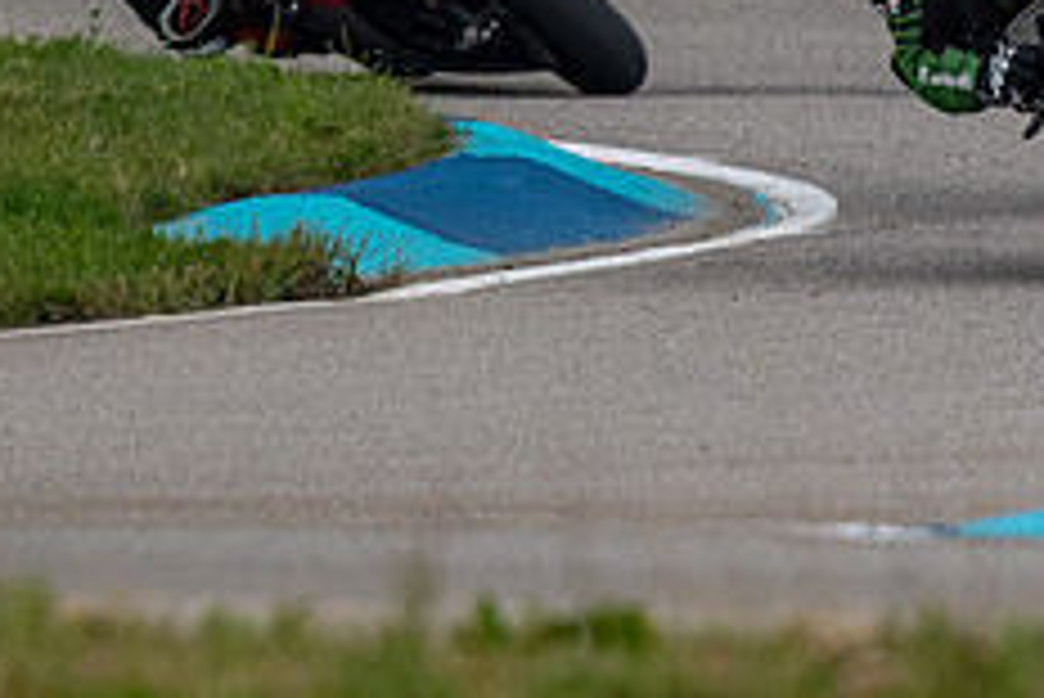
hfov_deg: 0.7
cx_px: 2120
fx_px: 82524
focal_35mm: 2844
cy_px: 727
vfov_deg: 0.5
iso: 720
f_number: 6.3
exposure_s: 1/1250
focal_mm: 600
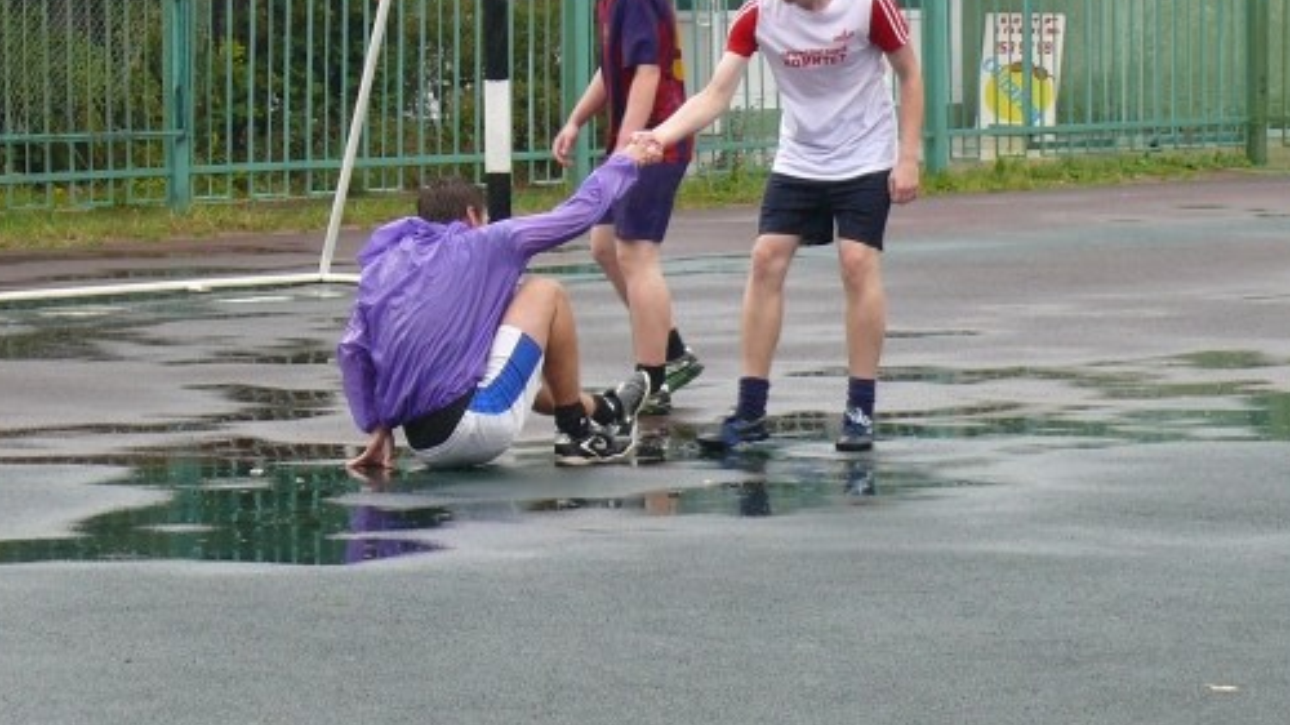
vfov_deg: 7.0
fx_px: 5882
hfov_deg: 12.5
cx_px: 645
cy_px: 214
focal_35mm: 172
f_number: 3.6
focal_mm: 16.7
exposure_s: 1/100
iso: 100
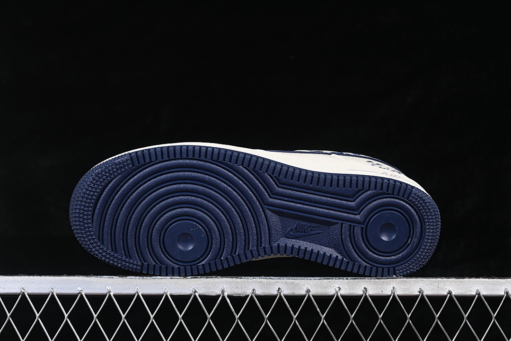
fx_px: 1065
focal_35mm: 75
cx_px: 256
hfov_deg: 27.0
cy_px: 170
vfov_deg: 18.2
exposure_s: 1/60
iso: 160
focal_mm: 50
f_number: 6.3
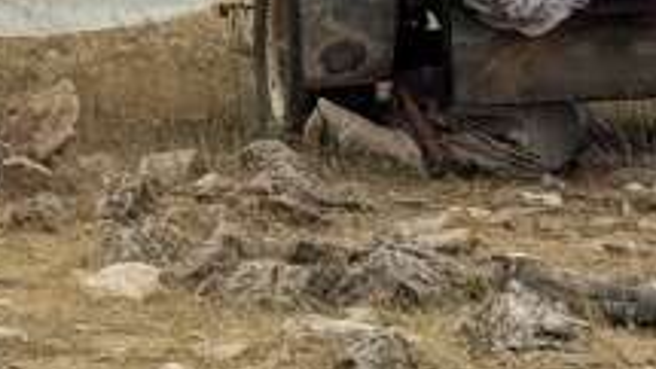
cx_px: -949
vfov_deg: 3.9
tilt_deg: +1.7
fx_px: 5410
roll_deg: +0.8
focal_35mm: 311
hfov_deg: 6.6
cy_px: -3
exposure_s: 1/5848
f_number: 1.78
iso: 64
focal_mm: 6.76
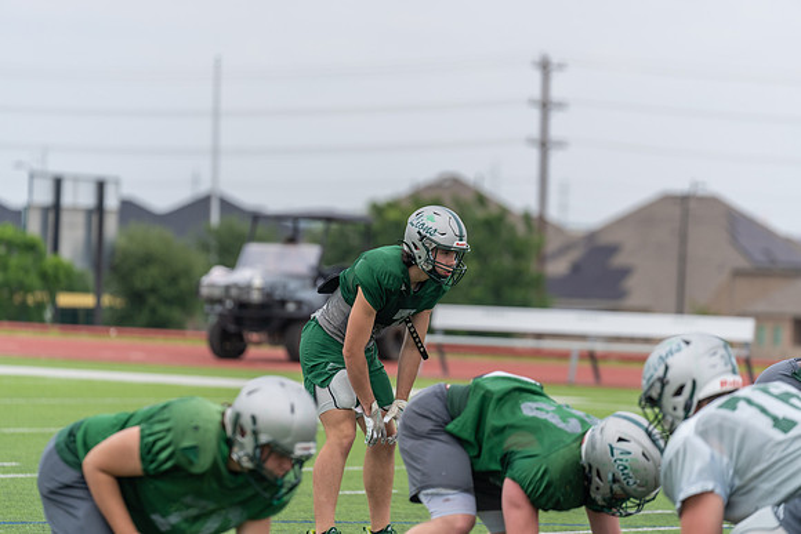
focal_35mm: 200
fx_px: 4451
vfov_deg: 6.9
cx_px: 400
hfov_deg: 10.3
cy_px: 267
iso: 160
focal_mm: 200
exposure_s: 1/1250
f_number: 3.5
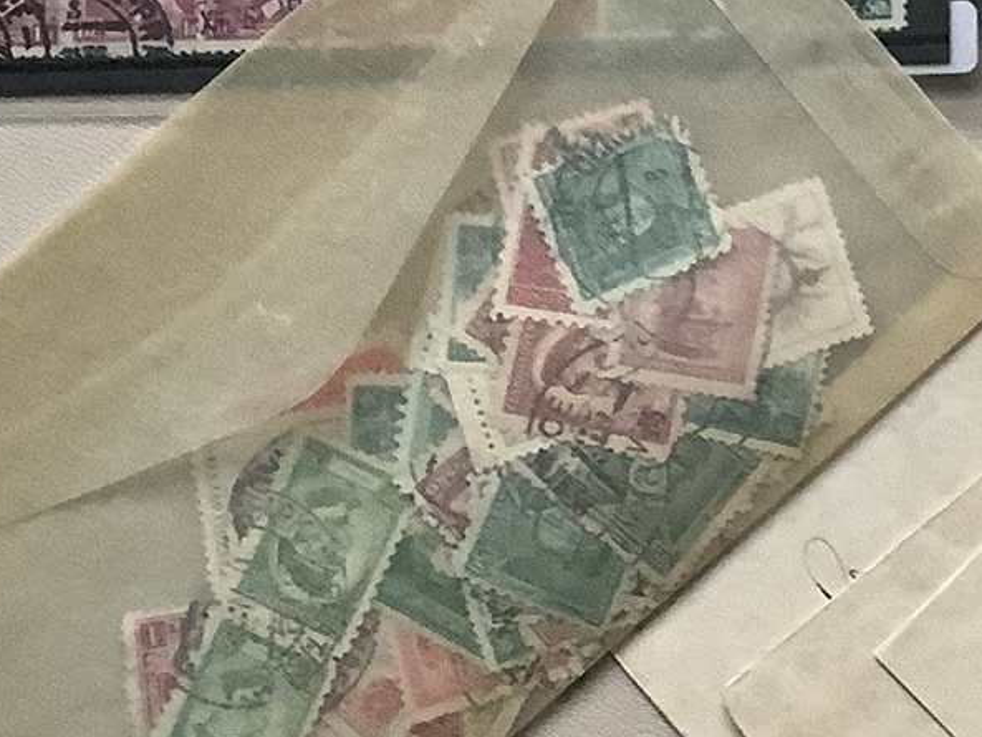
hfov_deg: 17.3
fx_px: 3036
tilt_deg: -86.6
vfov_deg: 13.7
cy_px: 103
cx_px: 1273
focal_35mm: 107
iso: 320
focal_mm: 3.3
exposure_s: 1/60
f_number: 2.4
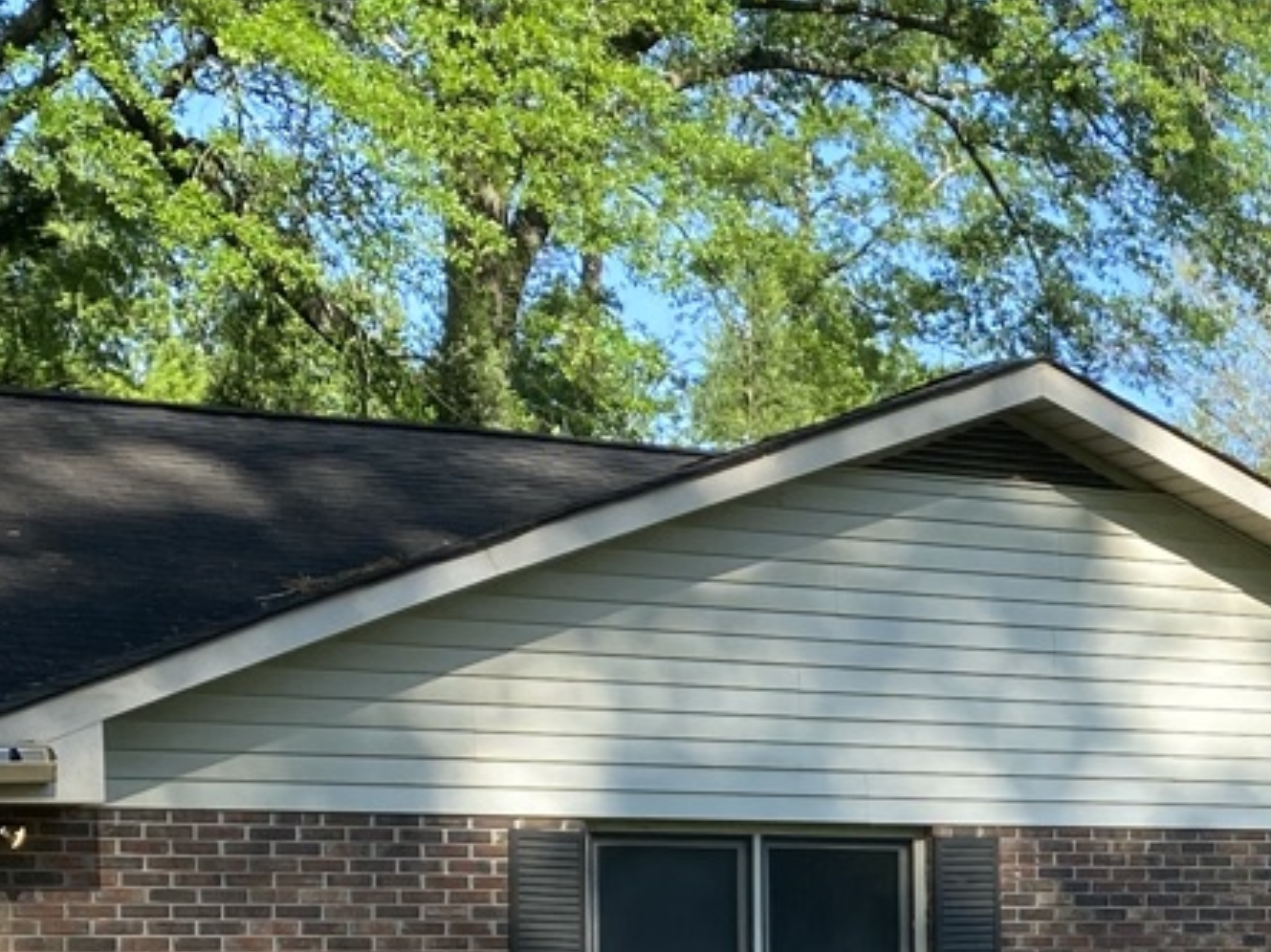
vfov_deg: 15.4
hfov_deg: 19.6
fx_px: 3450
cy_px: 958
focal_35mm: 94
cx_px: 1541
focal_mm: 4.25
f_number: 1.8
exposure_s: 1/1016
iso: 32
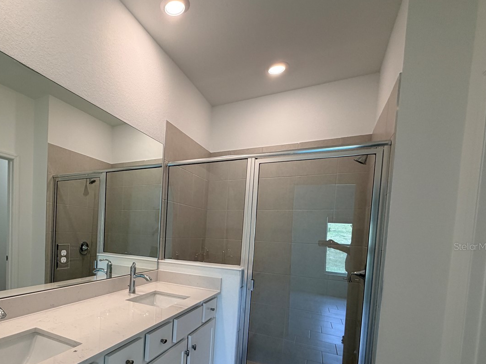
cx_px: 133
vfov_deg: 61.7
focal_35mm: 21
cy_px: 246
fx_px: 295
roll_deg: -2.7
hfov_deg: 74.4
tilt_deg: -2.4
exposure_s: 1/120
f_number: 2.2
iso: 125
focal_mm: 2.22
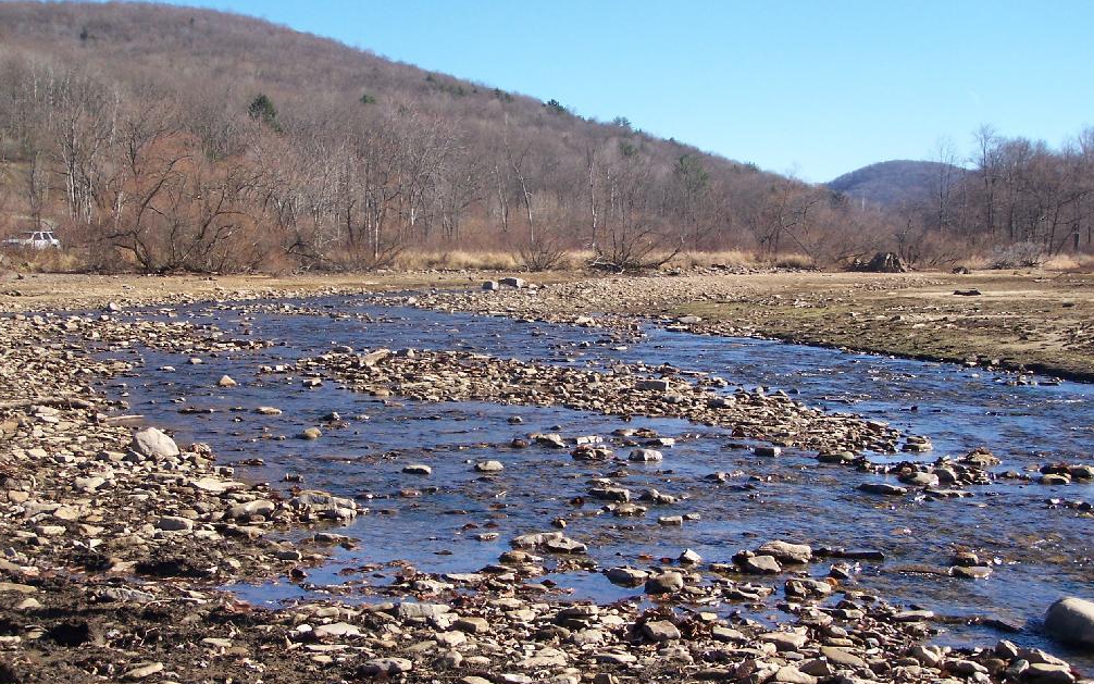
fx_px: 1640
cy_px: 382
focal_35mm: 55
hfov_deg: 36.9
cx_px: 540
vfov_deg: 23.5
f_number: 3
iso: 100
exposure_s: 1/800
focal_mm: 8.5
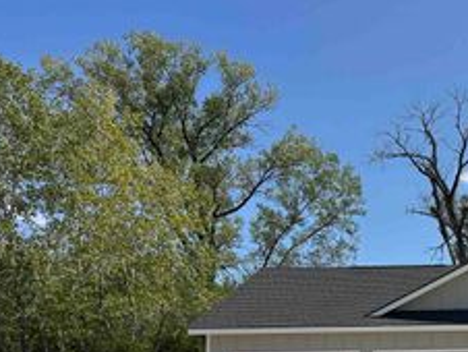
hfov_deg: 32.1
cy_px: 339
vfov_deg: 26.3
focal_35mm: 53
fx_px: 717
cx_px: 507
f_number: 1.78
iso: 80
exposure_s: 1/6623
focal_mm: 6.86
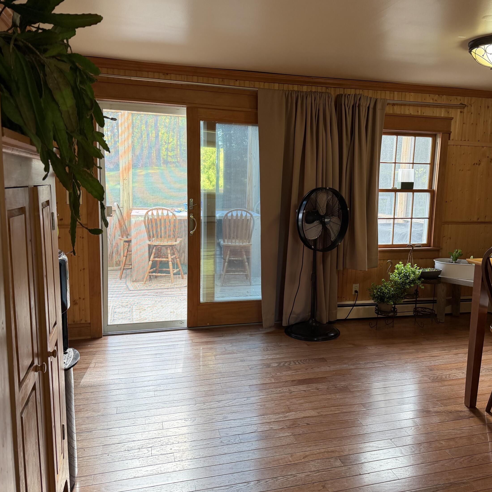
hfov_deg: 55.3
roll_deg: -1.2
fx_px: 466
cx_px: 293
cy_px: 242
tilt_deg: -7.1
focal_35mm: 29
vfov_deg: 55.6
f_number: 1.78
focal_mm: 6.76
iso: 200
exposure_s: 1/120
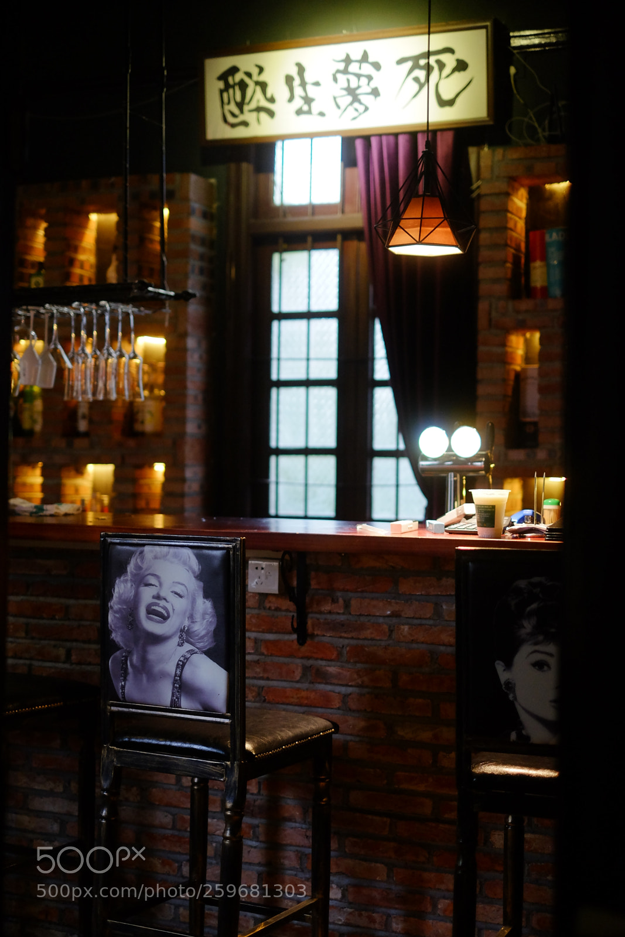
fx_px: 1380
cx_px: 312
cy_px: 468
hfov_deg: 25.5
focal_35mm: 53
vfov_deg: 37.5
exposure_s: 1/60
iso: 1250
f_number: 1.4
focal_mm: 35
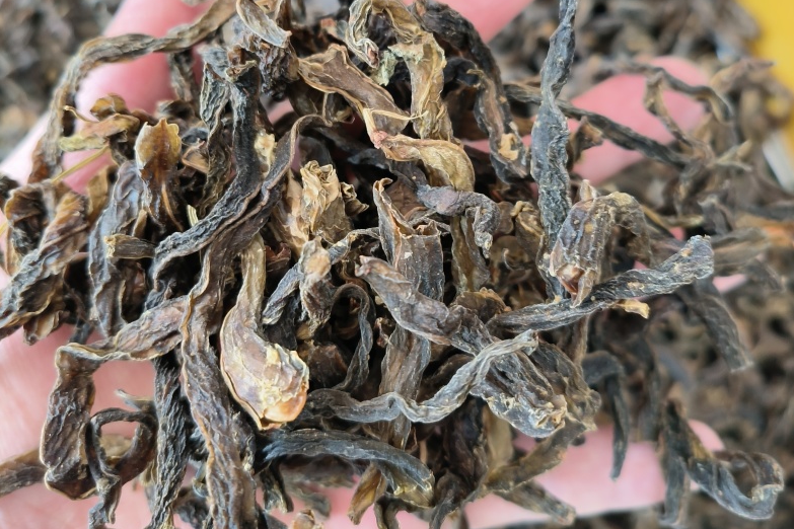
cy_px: 155
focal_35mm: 34
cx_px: 404
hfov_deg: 55.8
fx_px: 750
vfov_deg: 38.2
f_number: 1.8
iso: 160
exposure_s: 1/50
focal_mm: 5.42
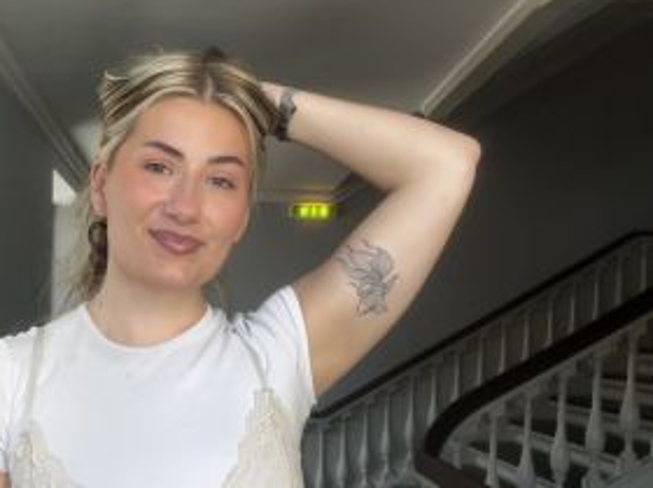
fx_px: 697
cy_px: 340
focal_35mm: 37
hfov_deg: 48.3
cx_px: 166
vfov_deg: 38.0
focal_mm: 2.71
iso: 80
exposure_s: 1/121
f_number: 2.2
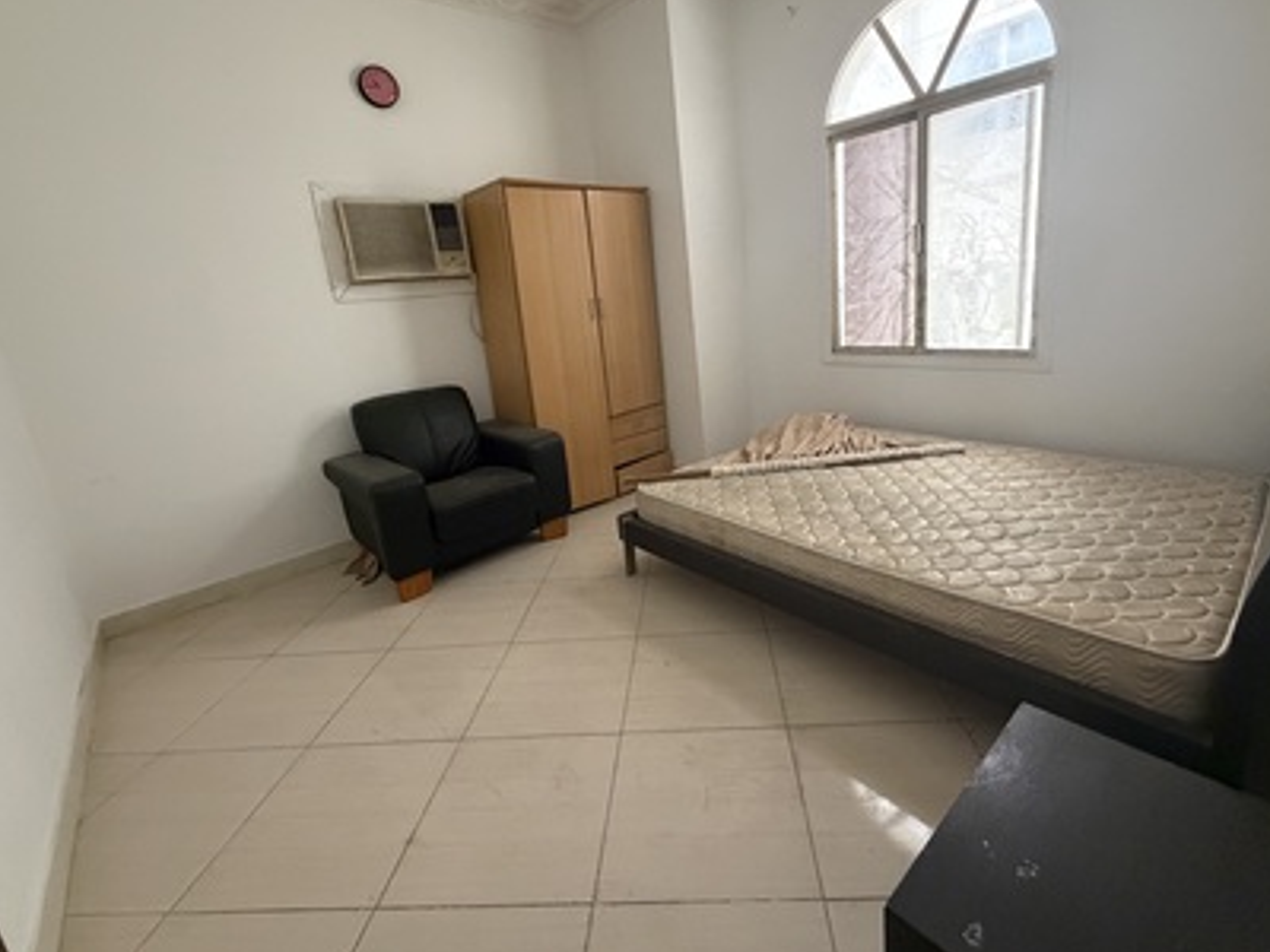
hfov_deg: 94.4
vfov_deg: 77.8
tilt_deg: -12.9
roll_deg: +5.8
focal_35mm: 16
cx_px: 668
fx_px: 587
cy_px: 424
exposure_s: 1/50
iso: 640
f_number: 2.2
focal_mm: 2.22
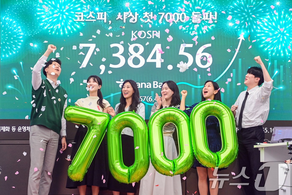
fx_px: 1014
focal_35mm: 125
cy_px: 98
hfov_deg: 16.4
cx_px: 146
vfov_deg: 11.0
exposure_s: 1/200
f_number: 5.6
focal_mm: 125
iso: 3200
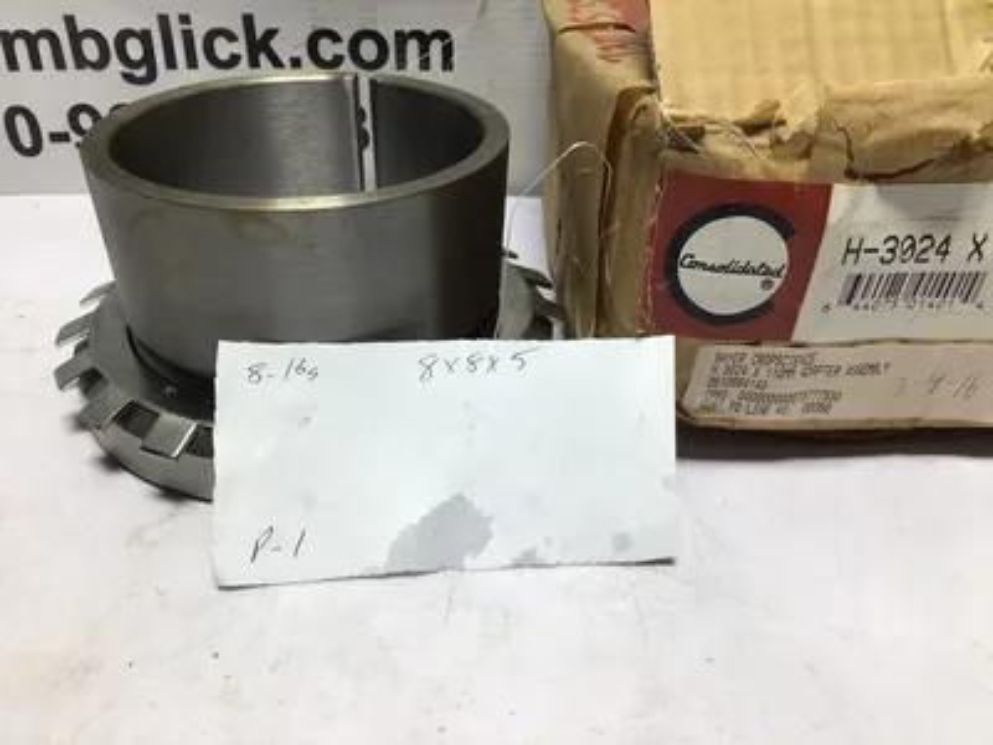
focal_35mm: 31
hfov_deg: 58.4
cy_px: 372
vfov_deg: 45.4
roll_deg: -1.8
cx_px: 496
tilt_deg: -32.9
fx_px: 889
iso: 32
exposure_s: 1/120
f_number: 2.4
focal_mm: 3.3
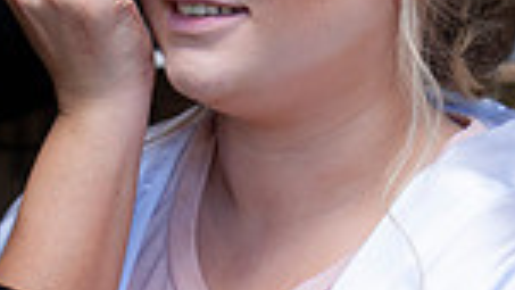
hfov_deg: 13.8
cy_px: -433
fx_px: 2131
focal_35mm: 156
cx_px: 295
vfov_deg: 7.3
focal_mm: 50
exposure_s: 1/160
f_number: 2.8
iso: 320
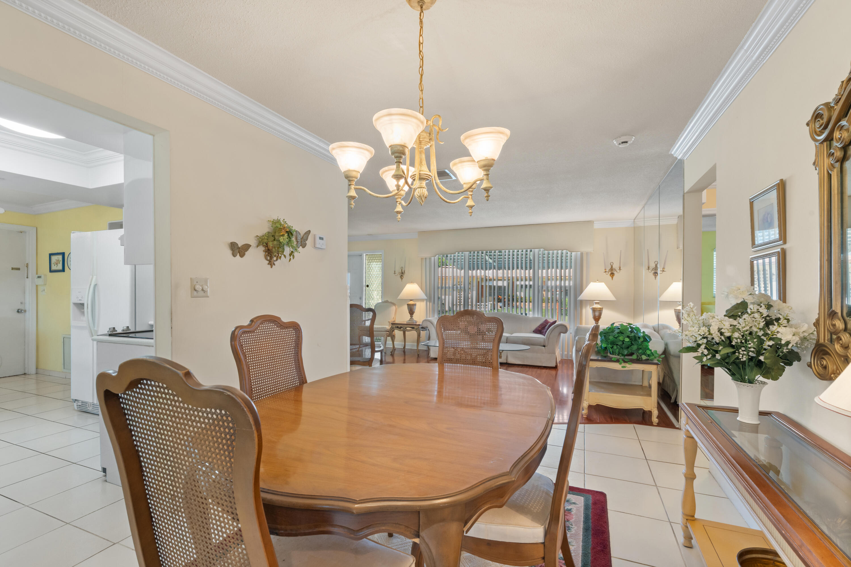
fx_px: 378
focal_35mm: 16
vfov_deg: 73.7
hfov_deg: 96.7
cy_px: 284
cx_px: 426
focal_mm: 16
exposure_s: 1/2
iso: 500
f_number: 11
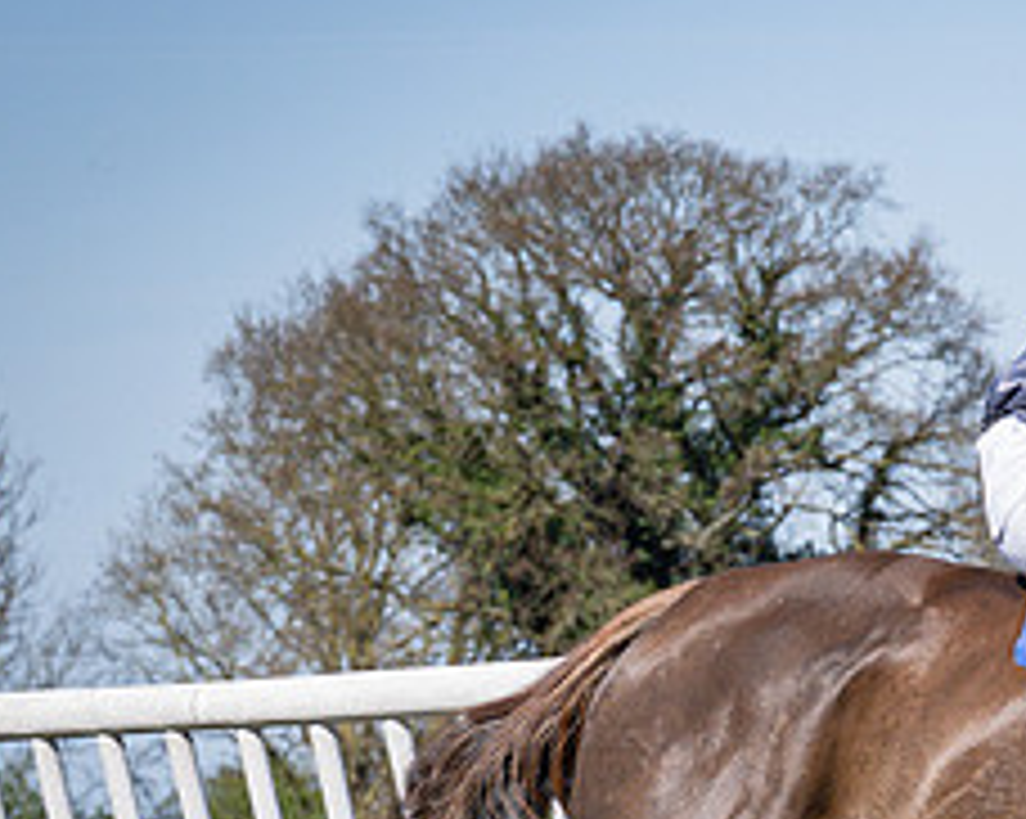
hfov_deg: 5.0
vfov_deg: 4.0
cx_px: 954
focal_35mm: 386
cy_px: 662
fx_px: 11711
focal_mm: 70
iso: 200
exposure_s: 1/1600
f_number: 5
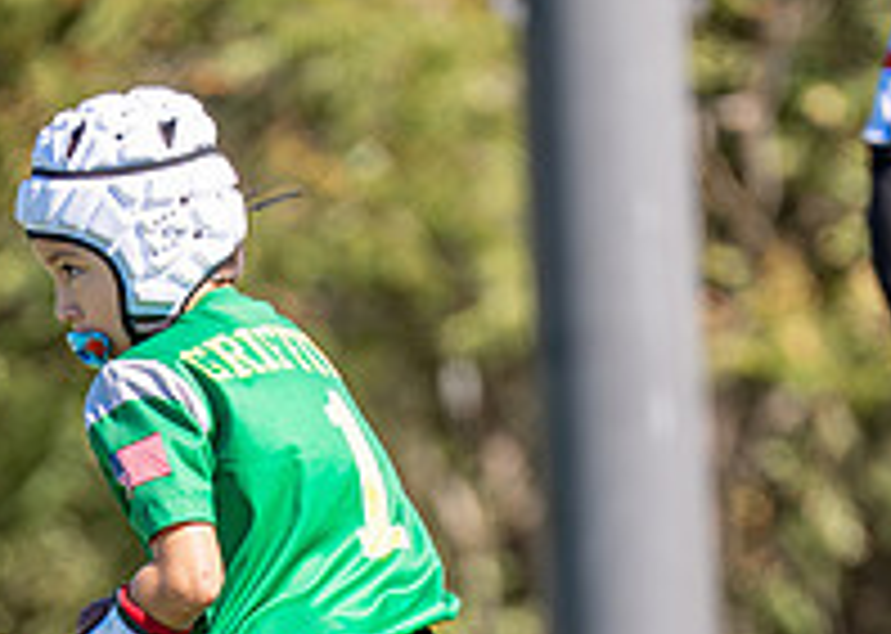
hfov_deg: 1.8
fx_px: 27605
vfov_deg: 1.3
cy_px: 939
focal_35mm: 1092
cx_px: 232
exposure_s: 1/2500
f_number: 2.8
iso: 200
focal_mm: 200
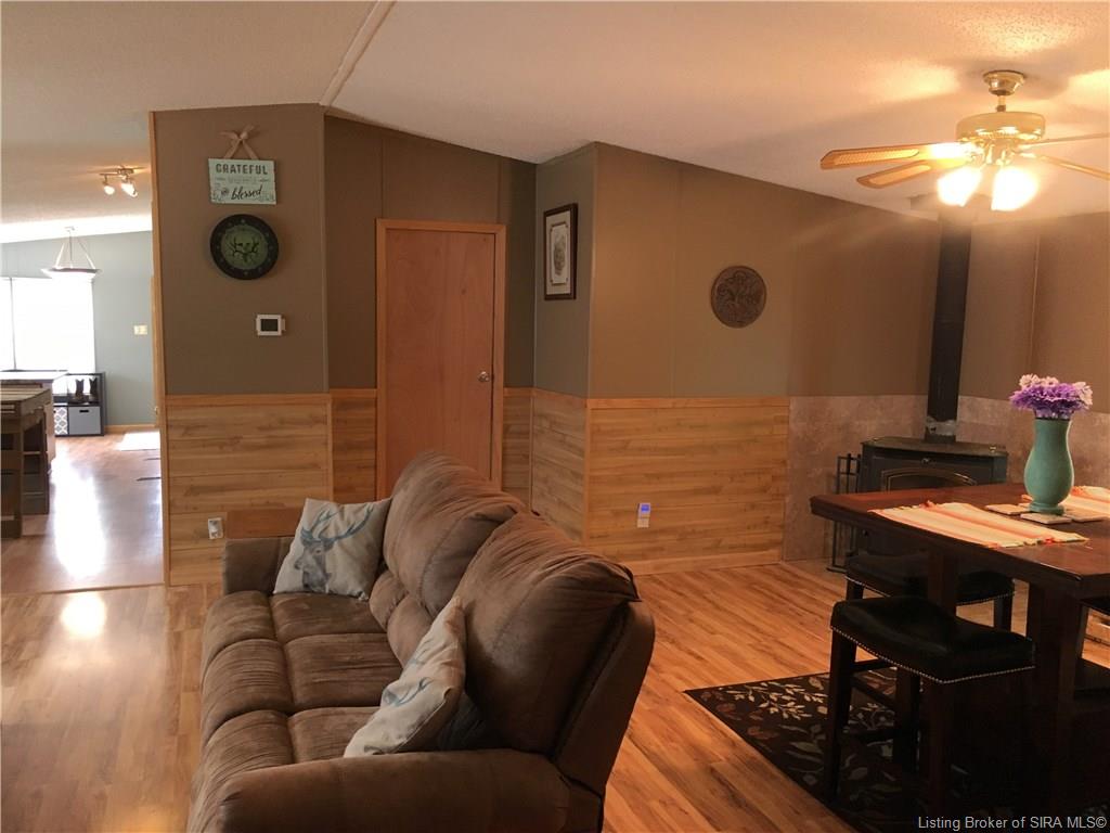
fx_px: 930
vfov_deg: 48.2
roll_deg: -1.0
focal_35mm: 29
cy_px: 416
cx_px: 555
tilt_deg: -5.1
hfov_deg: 61.7
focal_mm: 4.15
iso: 125
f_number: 2.2
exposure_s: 1/30
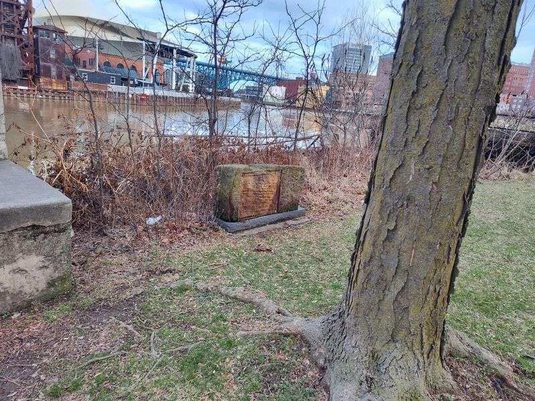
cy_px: 200
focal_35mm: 23
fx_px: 355
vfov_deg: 58.9
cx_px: 268
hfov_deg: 73.9
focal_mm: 5.56
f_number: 1.8
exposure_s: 1/200
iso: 103
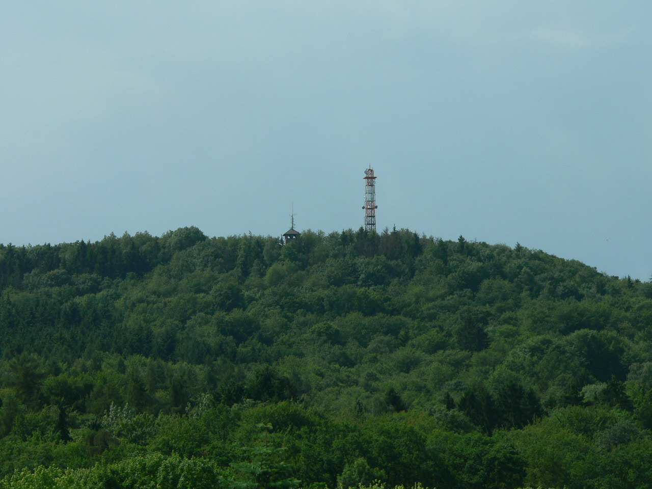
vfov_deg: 9.6
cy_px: 244
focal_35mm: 154
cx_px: 326
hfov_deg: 12.8
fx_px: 2901
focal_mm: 25.7
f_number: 5.2
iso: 80
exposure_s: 1/500
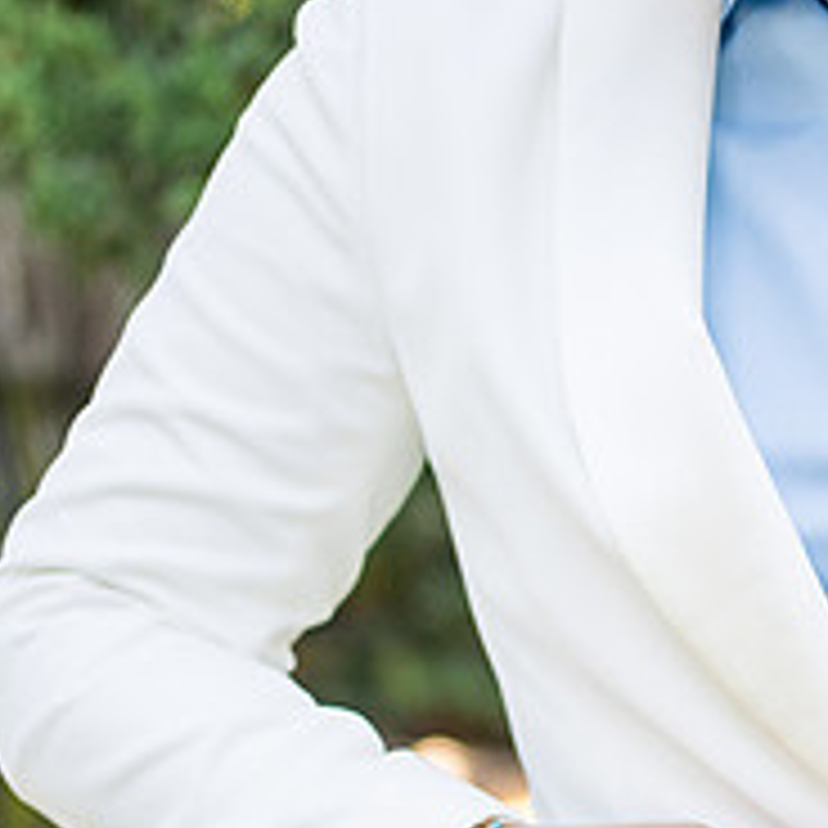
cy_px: 810
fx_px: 2652
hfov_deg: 17.0
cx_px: 967
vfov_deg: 17.4
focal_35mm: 98
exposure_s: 1/320
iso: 160
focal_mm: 35
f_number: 2.2
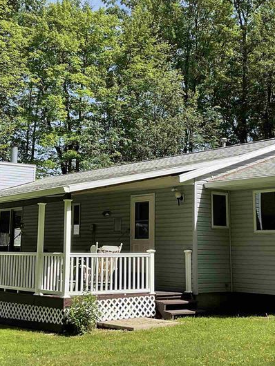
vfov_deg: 34.2
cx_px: 131
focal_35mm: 56
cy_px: 141
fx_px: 593
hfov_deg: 26.1
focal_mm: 3
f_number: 1.8
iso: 16
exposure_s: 1/978
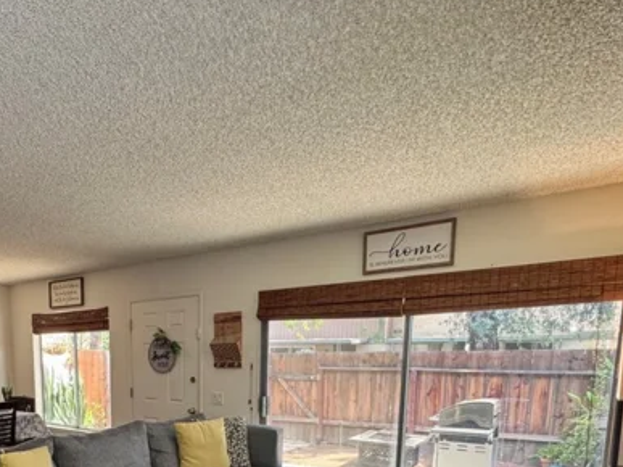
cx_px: 178
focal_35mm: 27
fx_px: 486
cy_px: 428
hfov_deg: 62.6
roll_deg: -0.1
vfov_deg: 45.9
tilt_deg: -8.5
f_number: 2.2
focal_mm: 2.22
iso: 160
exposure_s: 1/99
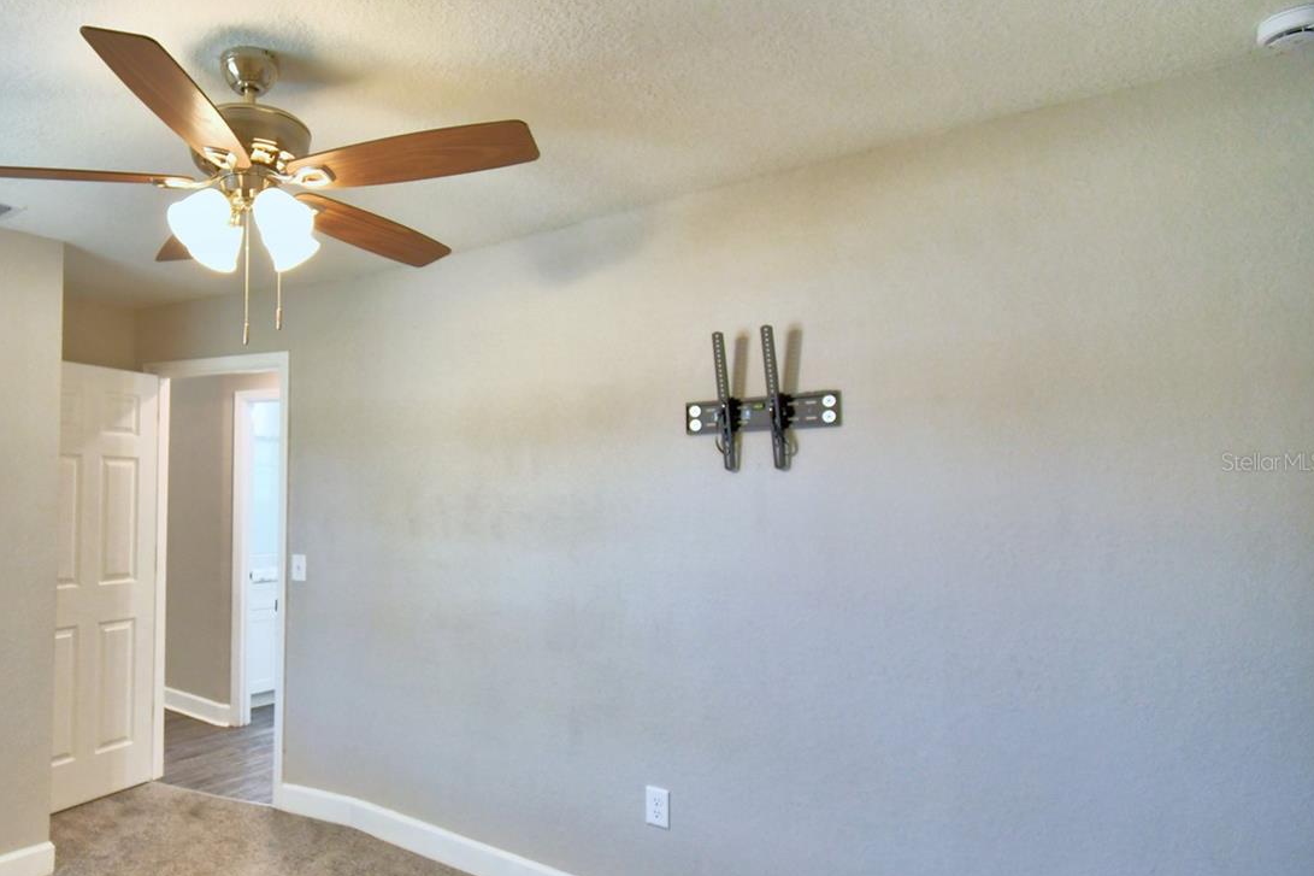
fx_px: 803
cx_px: 365
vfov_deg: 57.2
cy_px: 461
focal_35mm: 22
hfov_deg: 74.2
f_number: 4.5
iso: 400
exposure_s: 1/60
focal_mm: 10
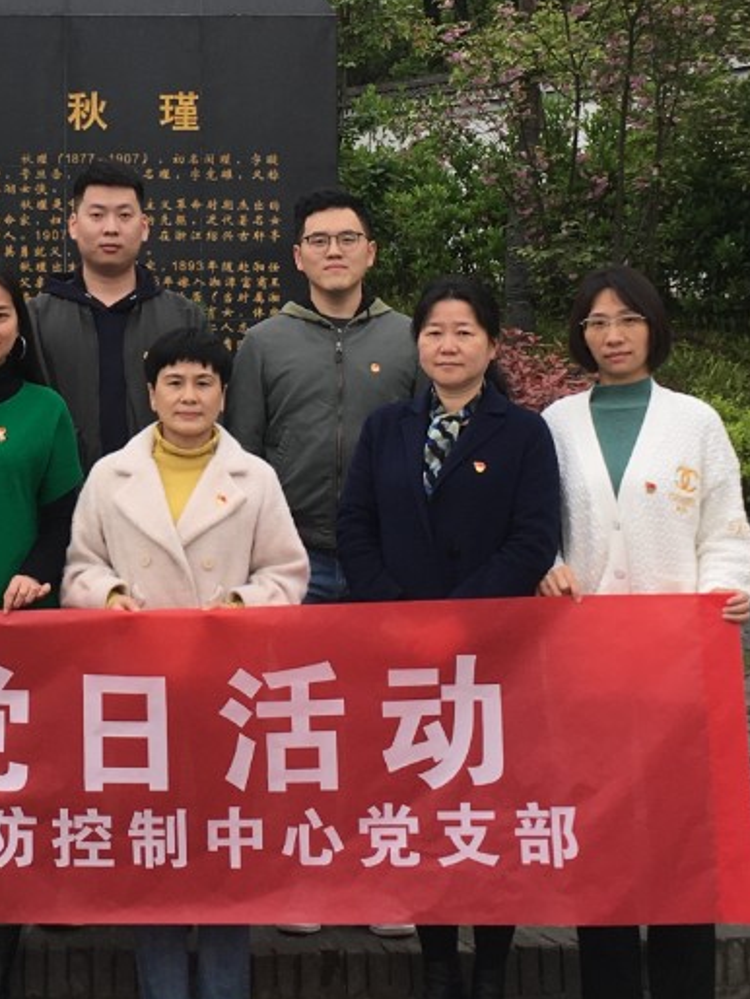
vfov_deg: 25.0
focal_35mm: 77
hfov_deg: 18.8
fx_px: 2223
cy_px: 228
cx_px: 72
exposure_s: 1/151
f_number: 2.2
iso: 25
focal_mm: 4.15
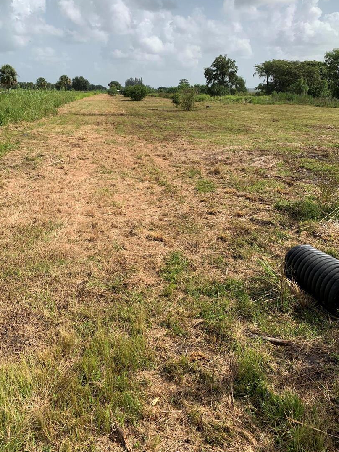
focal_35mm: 29
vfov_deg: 61.6
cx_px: 161
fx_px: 379
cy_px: 219
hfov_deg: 48.2
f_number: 1.8
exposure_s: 1/2257
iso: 25
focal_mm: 4.25
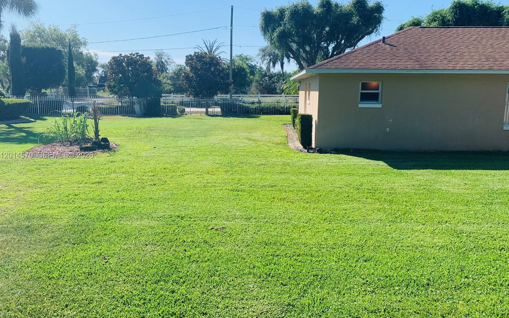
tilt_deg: -10.7
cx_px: 251
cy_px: 156
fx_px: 388
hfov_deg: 66.5
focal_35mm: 28
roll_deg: +0.0
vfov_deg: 44.5
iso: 25
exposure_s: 1/2033
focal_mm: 4.25
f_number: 1.8
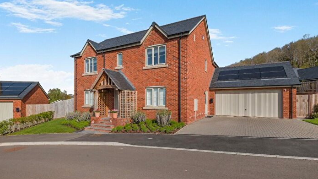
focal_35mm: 19
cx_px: 159
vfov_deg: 58.2
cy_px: 100
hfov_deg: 89.6
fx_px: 160
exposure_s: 1/200
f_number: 11
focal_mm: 18
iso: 100
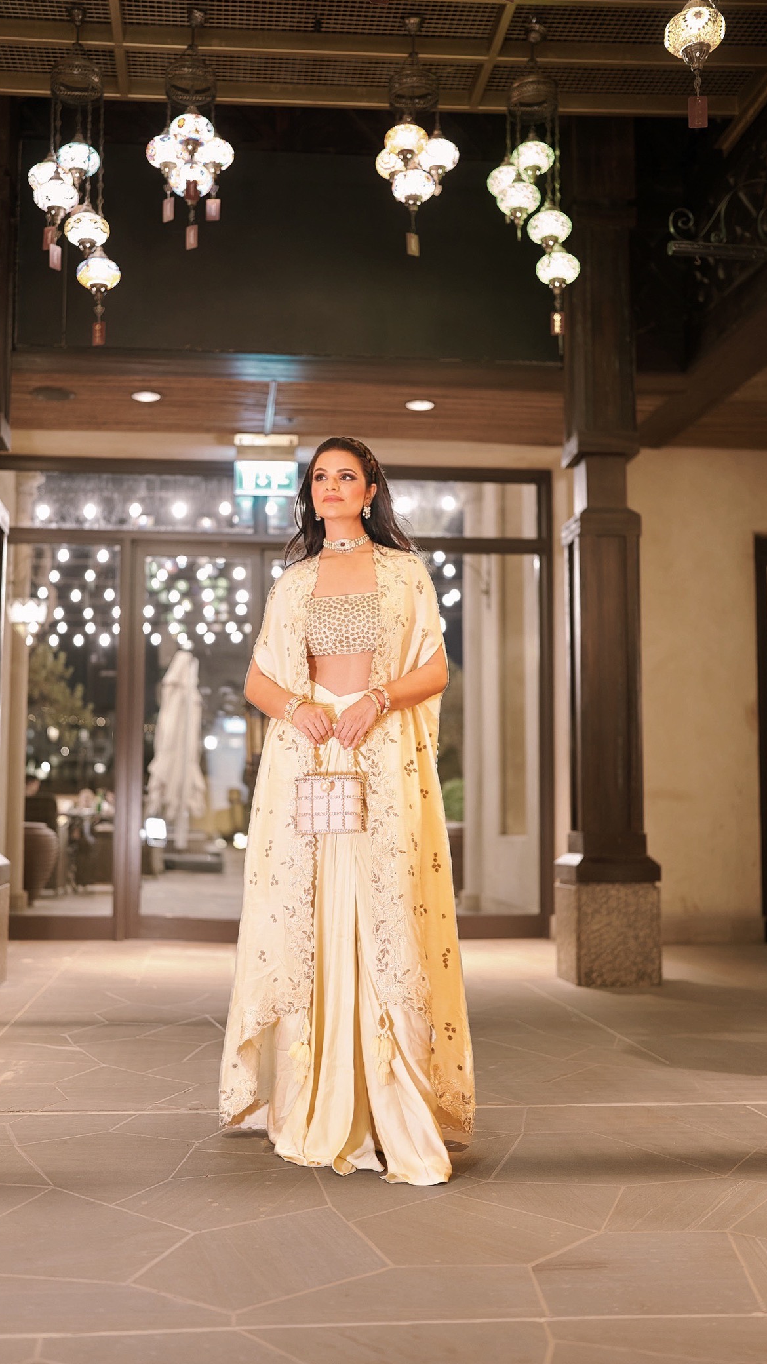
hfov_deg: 31.9
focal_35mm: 37
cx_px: 334
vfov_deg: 54.0
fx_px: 1338
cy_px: 678
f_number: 1.4
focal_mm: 35
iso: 800
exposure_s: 1/15
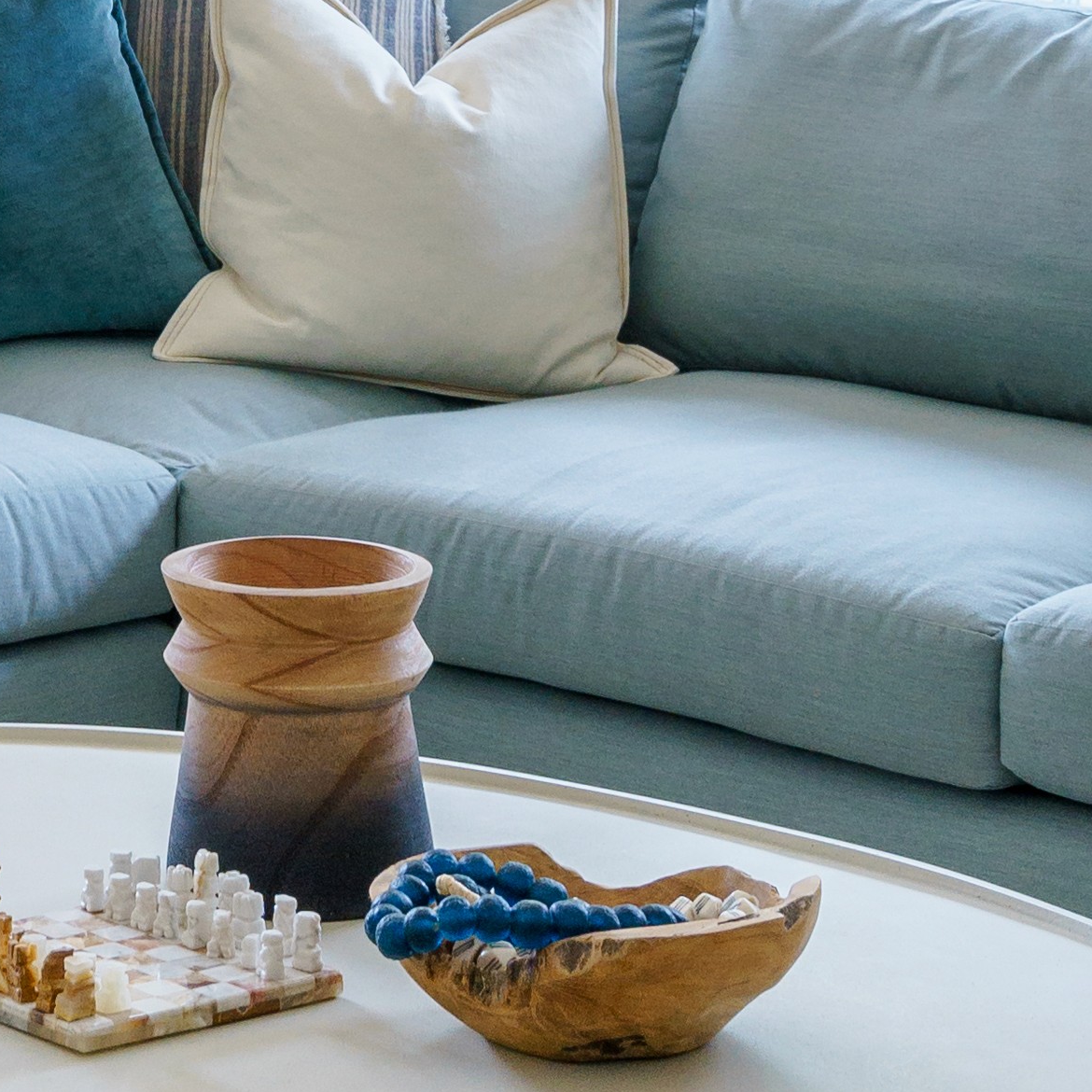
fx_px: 4354
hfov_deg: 13.9
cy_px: -427
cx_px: -161
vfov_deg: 13.6
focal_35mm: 122
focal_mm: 28
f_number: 8
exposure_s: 1/5
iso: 400
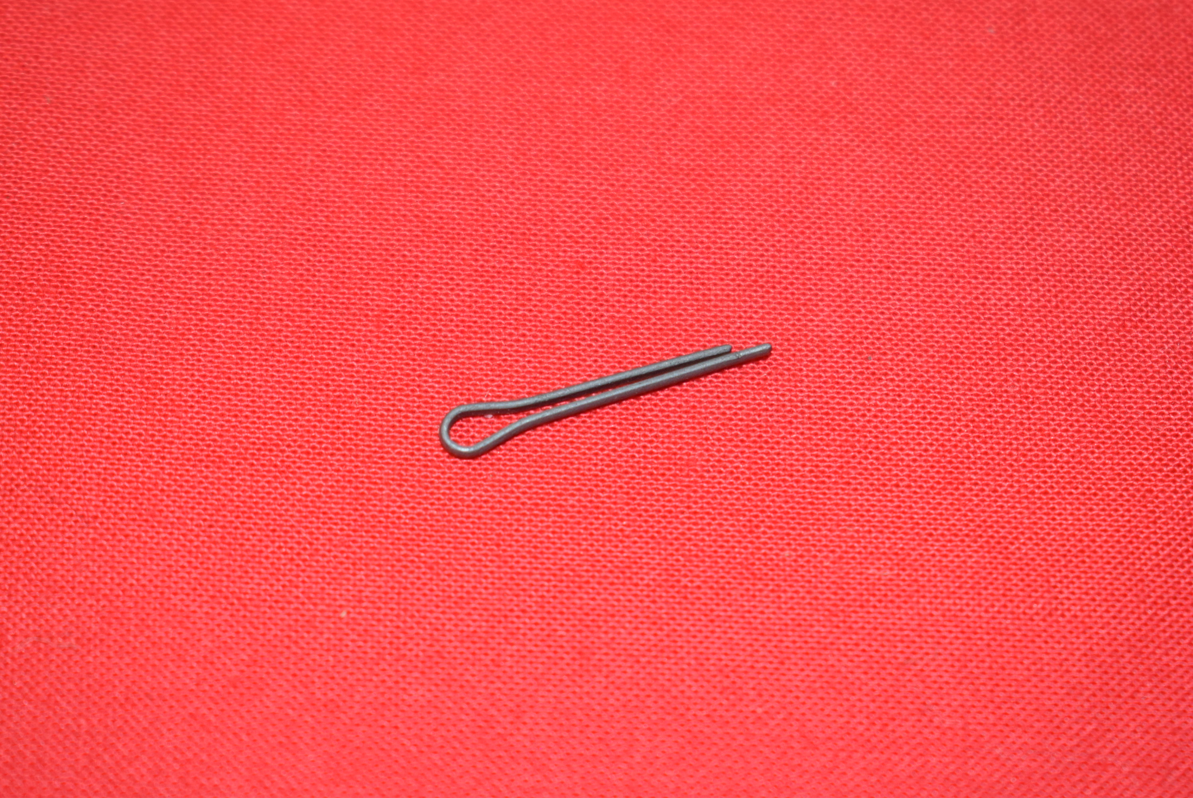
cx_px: 596
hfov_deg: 24.6
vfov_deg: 16.6
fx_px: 2736
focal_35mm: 82
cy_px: 399
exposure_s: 1/60
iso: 800
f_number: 5.6
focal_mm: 55
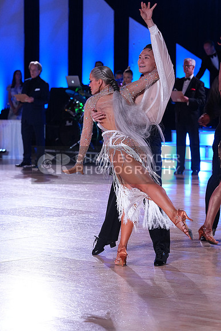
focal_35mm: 131
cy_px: 166
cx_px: 110
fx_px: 1205
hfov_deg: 10.5
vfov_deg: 15.6
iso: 2500
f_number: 5.6
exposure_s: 1/200
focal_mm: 131
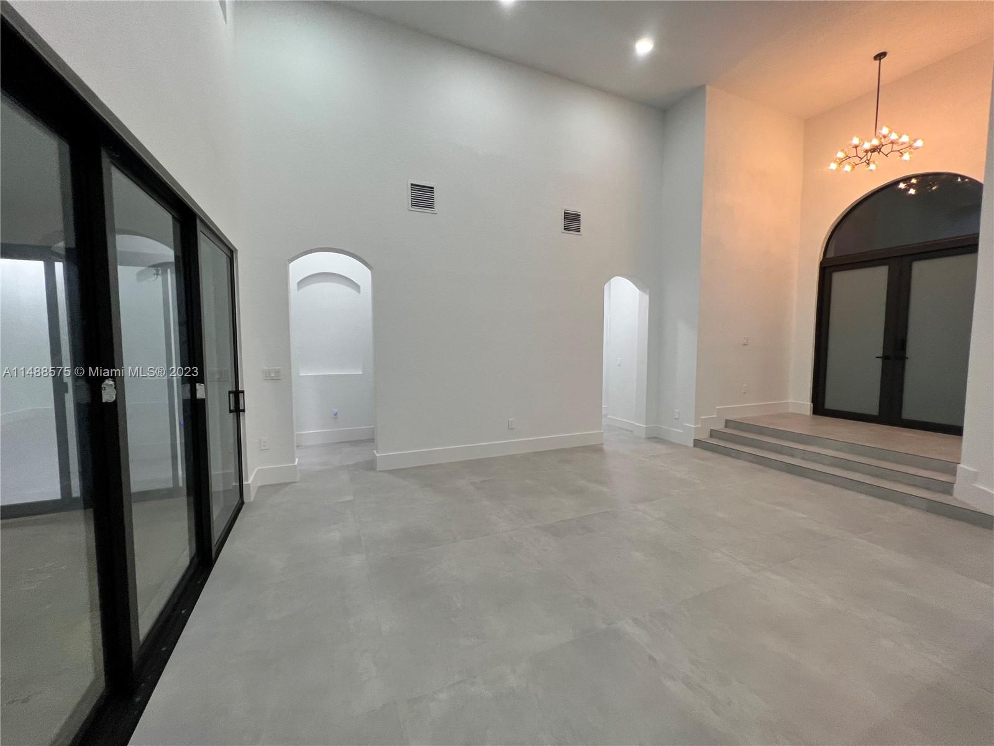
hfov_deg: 106.2
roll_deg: +0.1
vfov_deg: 89.9
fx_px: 373
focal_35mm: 13
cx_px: 497
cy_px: 373
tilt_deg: -5.0
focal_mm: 1.57
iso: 160
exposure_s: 1/120
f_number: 1.8
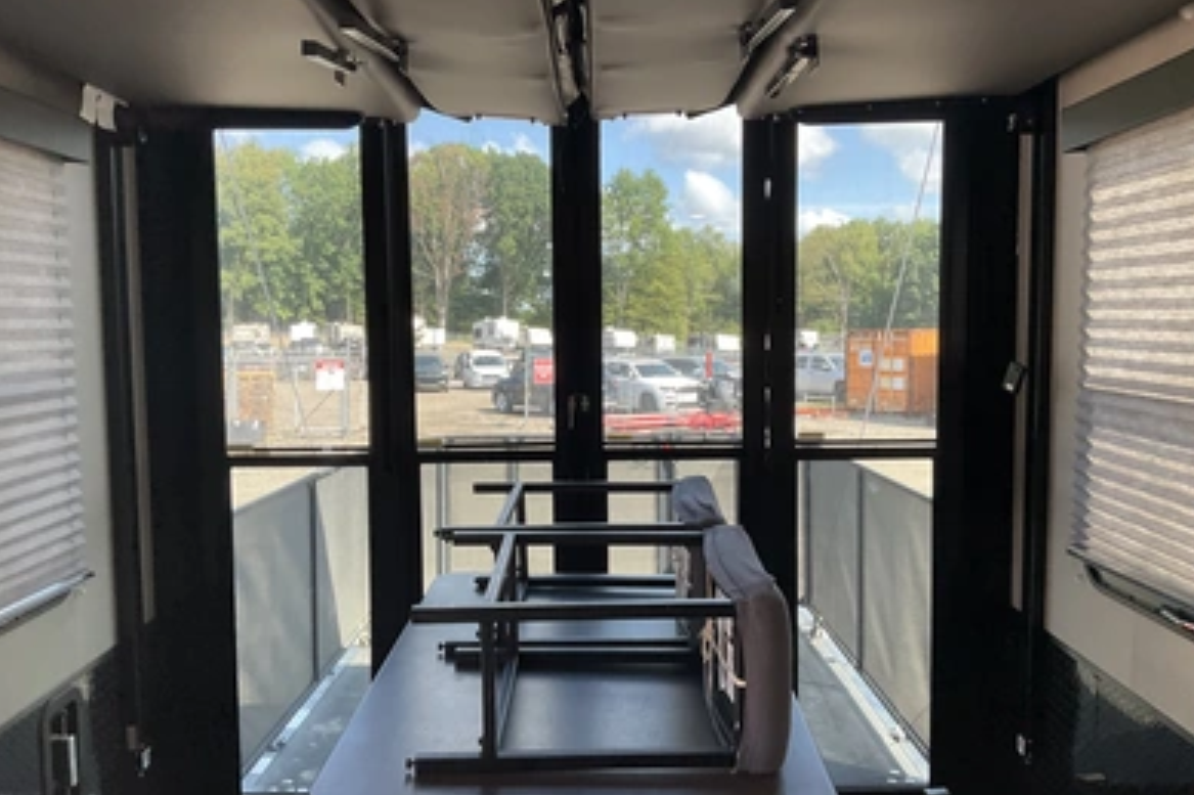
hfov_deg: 60.3
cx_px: 602
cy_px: 396
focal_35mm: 31
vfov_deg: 42.3
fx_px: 1028
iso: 50
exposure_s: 1/122
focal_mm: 3
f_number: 1.8
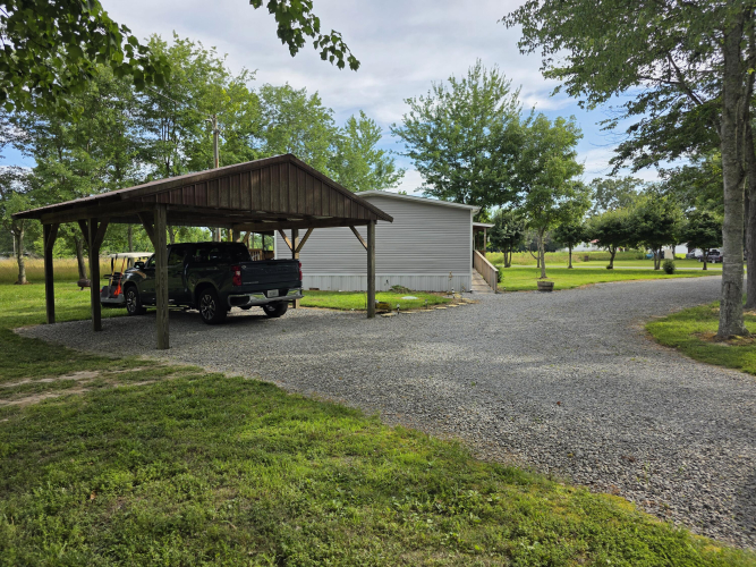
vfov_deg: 58.9
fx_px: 502
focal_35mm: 23
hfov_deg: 73.9
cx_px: 378
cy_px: 284
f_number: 1.7
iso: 80
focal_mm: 6.3
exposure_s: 1/2945
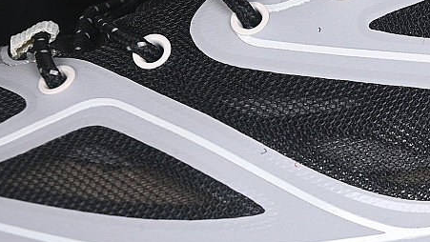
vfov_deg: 6.5
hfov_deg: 11.3
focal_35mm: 188
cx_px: 428
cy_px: 209
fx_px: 2144
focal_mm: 50
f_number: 6.3
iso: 160
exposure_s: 1/60
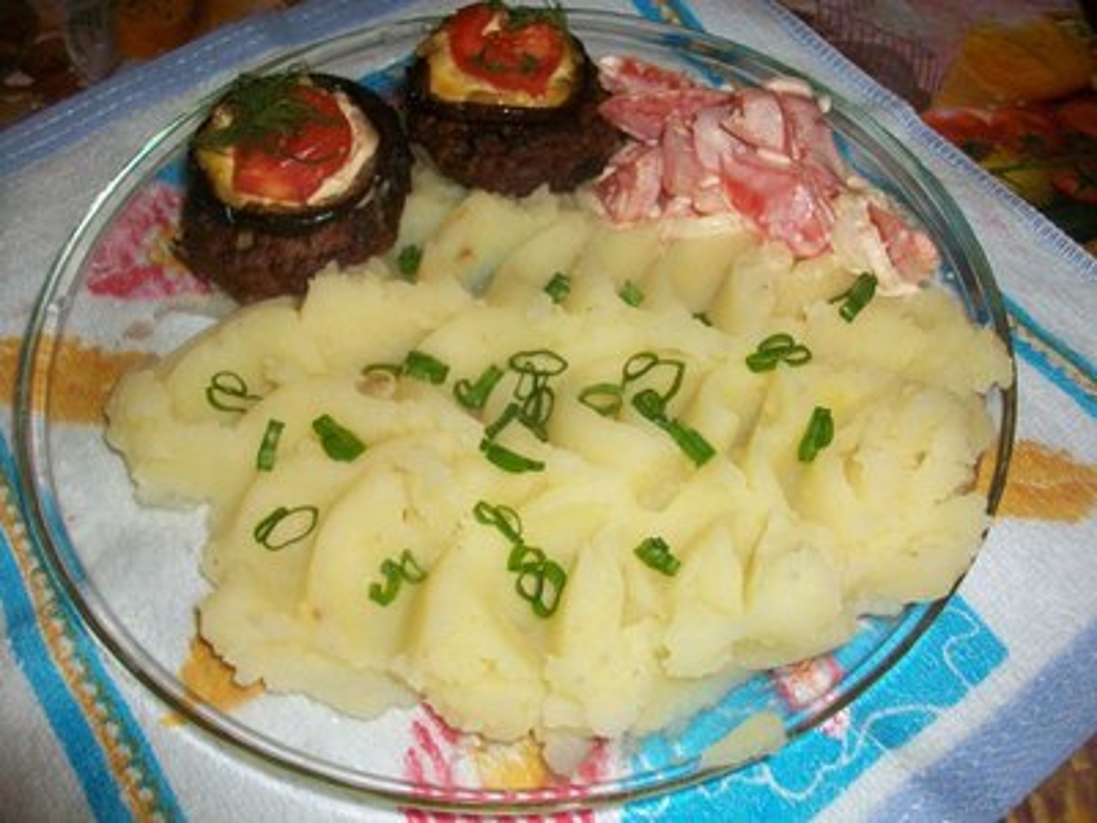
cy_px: 412
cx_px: 548
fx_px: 1014
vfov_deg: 44.2
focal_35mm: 32
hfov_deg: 56.8
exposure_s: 1/60
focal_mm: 5.7
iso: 120
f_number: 2.8
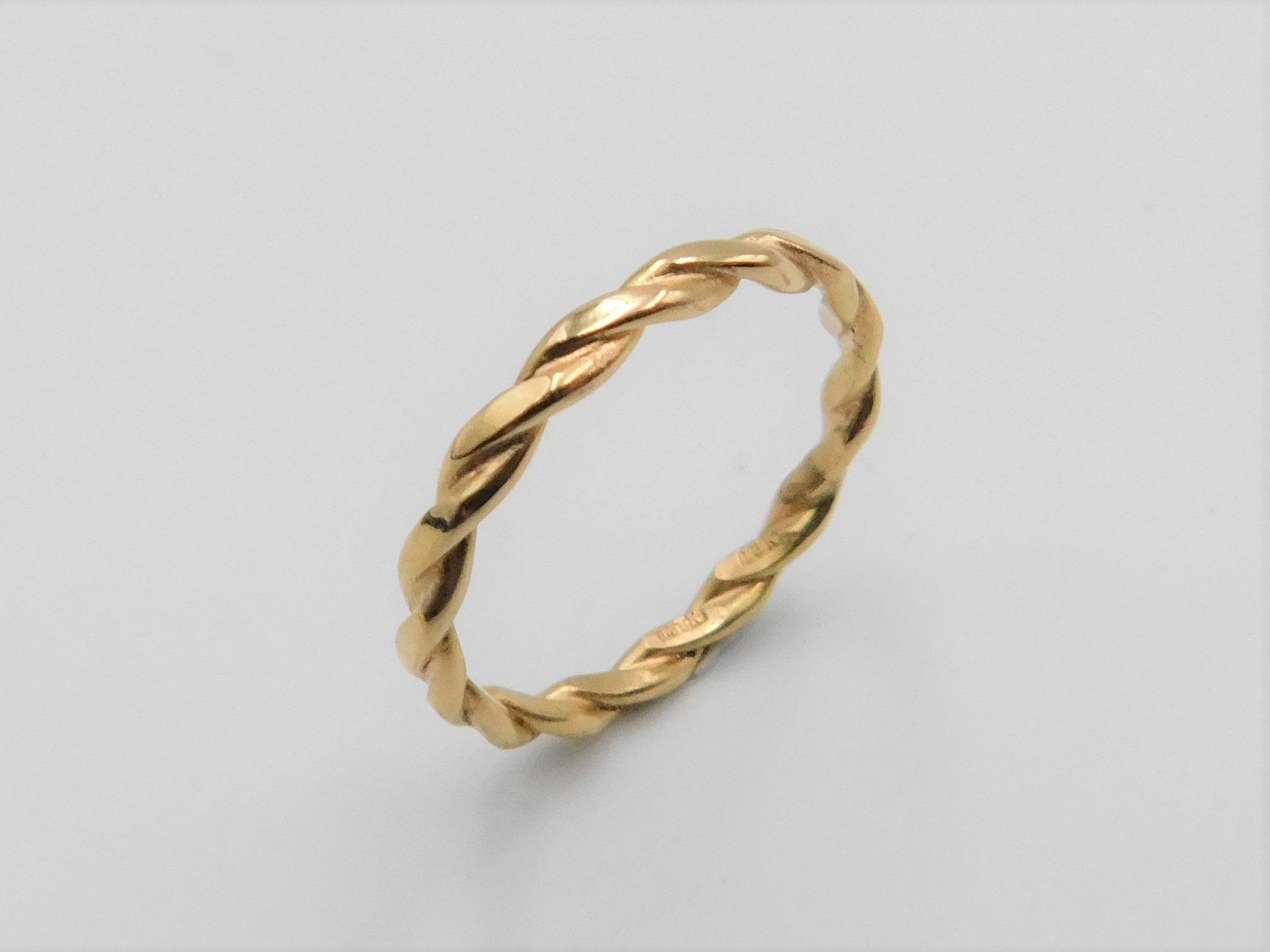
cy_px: 476
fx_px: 844
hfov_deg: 73.9
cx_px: 635
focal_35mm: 23
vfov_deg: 58.9
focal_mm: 4
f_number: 6
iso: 400
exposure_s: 1/400
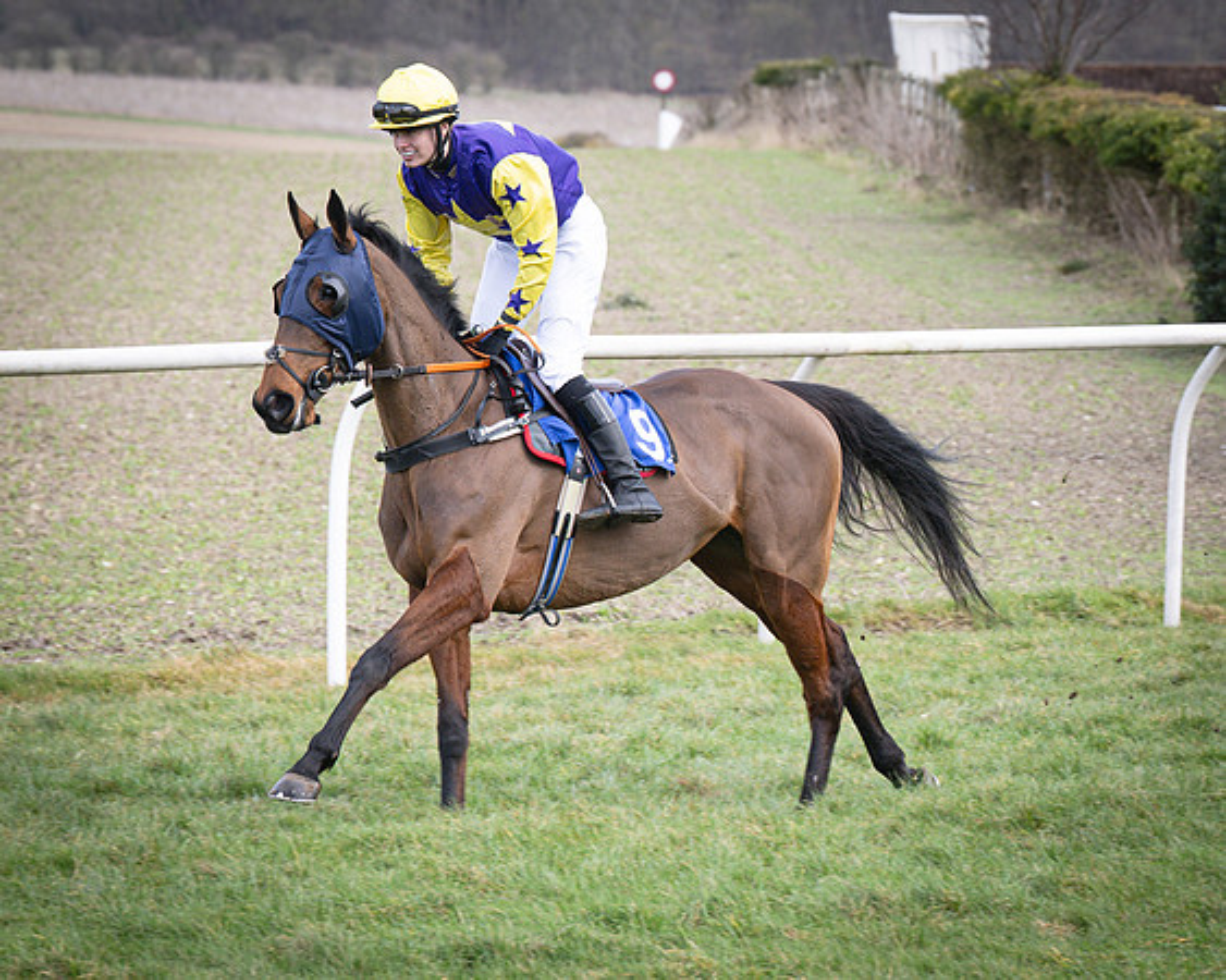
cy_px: 506
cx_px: 683
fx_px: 9330
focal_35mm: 257
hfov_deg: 7.5
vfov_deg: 6.0
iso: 200
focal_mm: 96
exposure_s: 1/500
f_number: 4
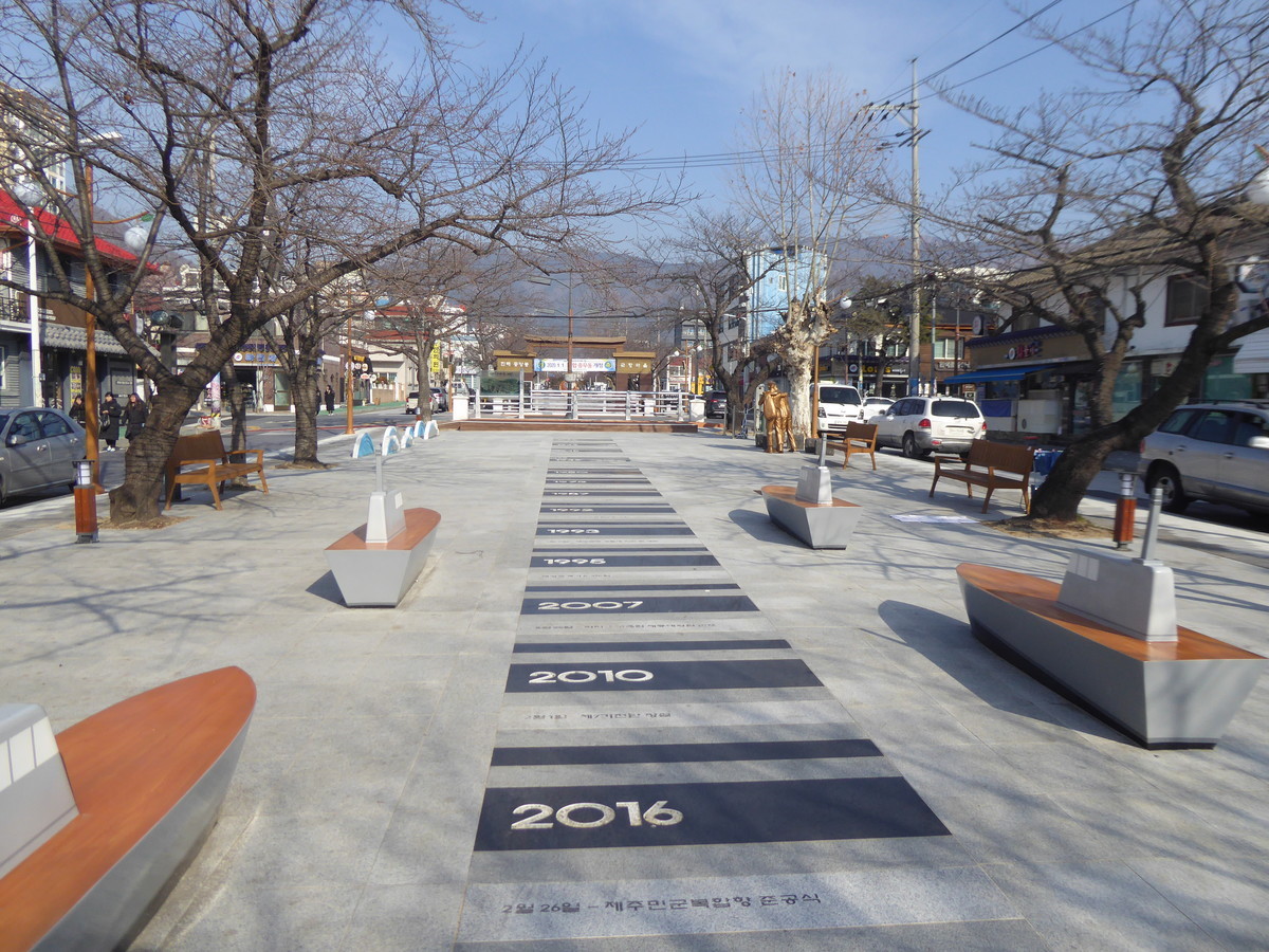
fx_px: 916
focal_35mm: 25
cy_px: 476
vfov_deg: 54.9
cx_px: 634
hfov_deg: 69.4
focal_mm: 4.3
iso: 100
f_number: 3.3
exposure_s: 1/1300
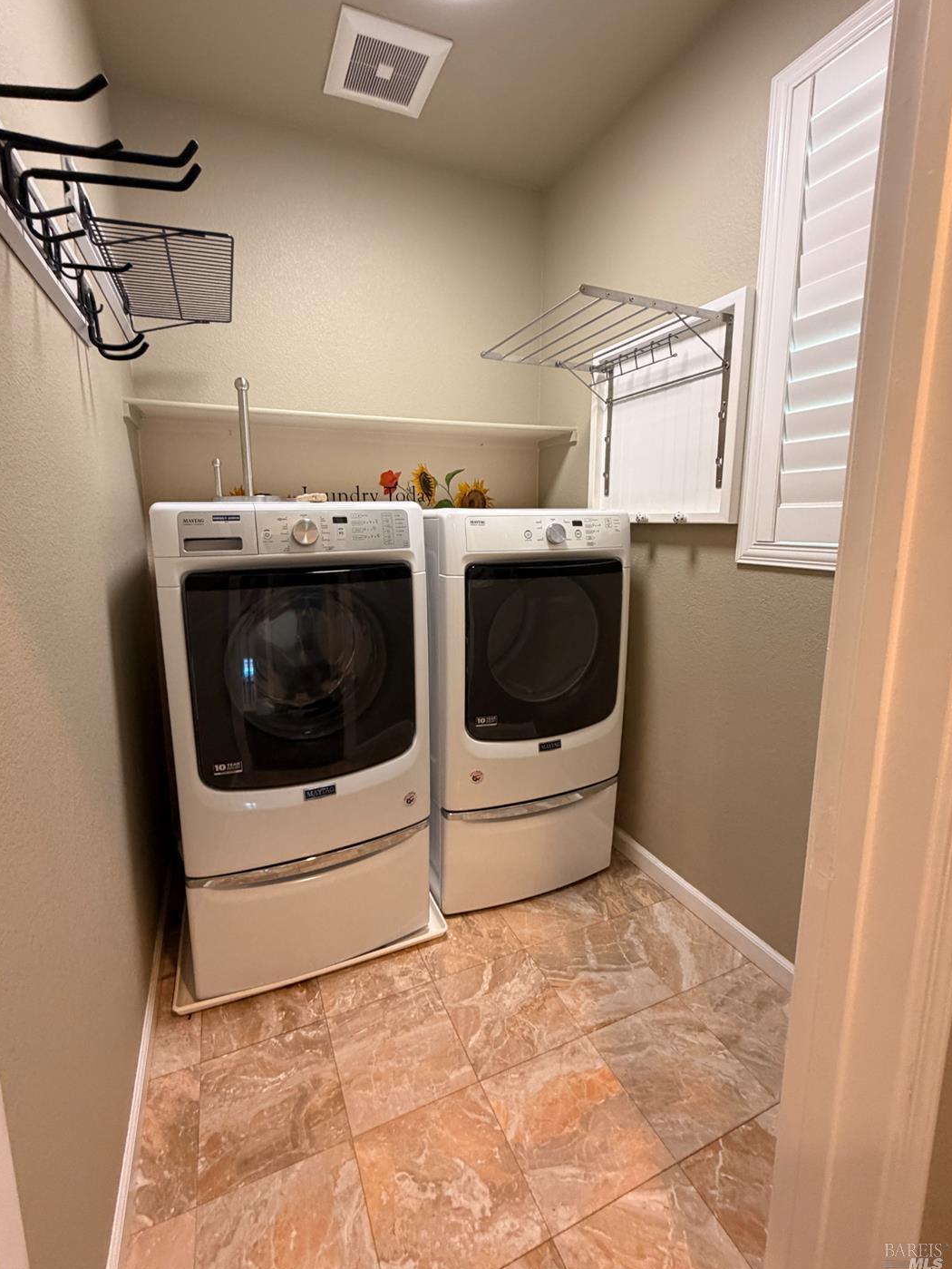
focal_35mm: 15
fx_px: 550
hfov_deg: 81.7
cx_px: 448
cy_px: 603
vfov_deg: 98.1
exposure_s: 1/60
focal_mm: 2.22
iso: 250
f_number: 2.2
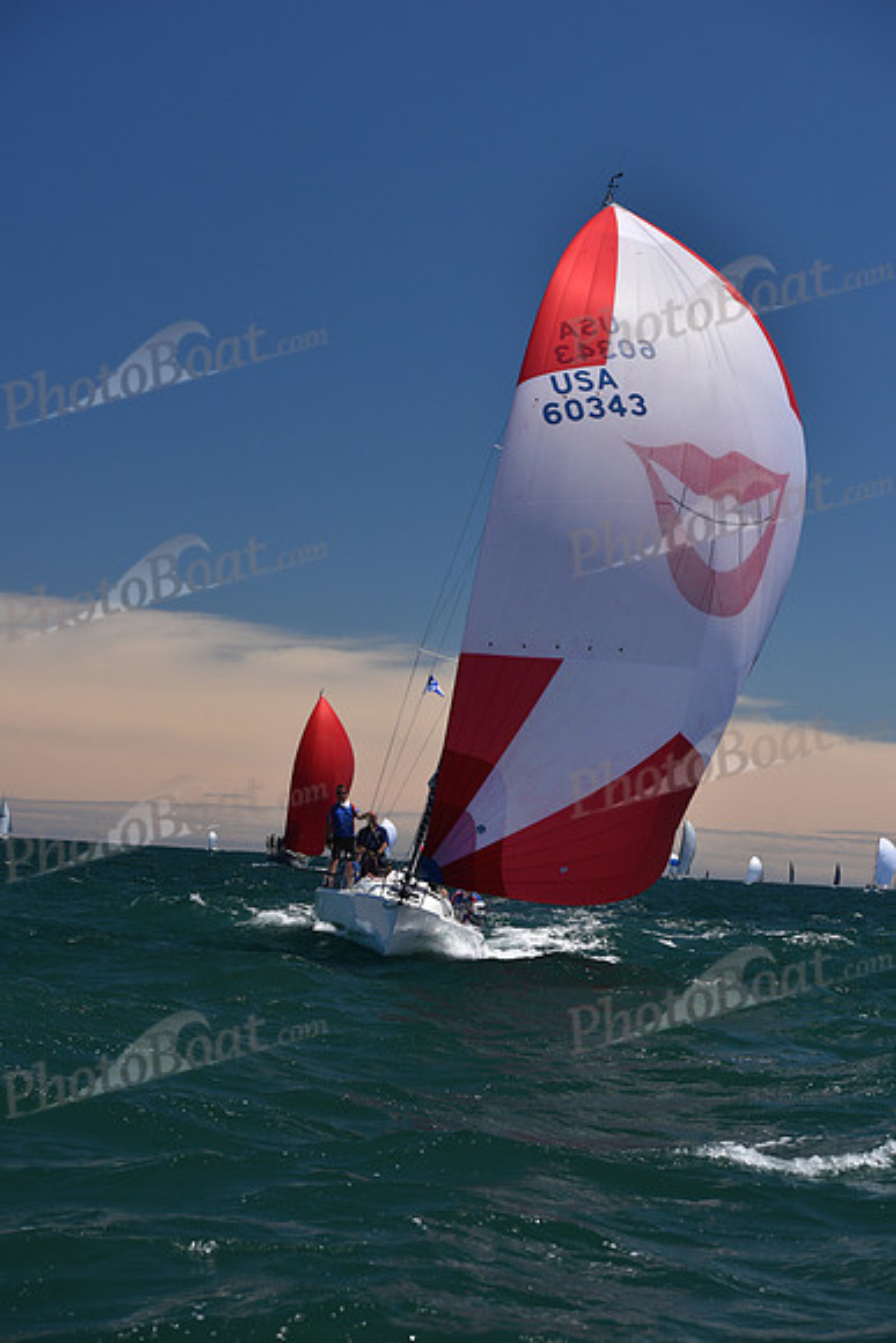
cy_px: 672
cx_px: 448
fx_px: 2612
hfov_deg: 19.5
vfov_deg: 28.8
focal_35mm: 70
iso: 250
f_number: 6.3
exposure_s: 1/800
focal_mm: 70
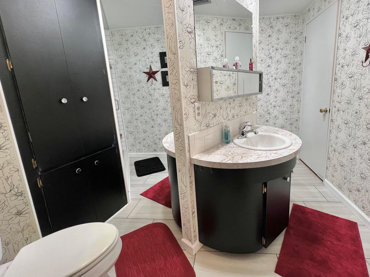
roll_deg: +3.0
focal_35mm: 15
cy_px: 120
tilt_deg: -11.1
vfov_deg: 81.3
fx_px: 160
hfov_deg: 97.7
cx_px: 206
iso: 200
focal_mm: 1.57
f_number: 1.8
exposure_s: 1/120
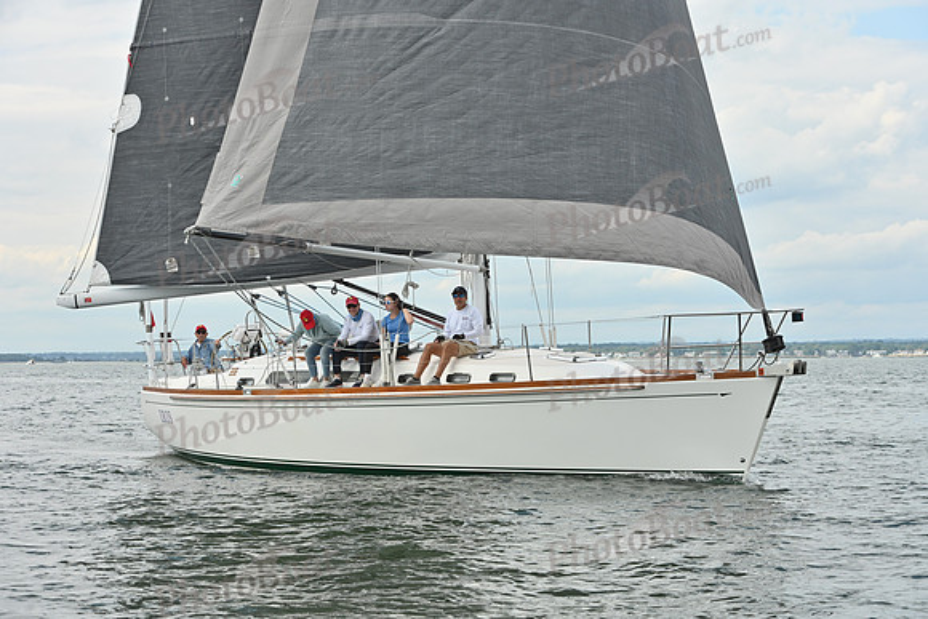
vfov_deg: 17.1
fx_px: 2063
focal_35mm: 80
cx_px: 464
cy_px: 310
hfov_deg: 25.4
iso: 320
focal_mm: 80
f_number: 8
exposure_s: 1/1250
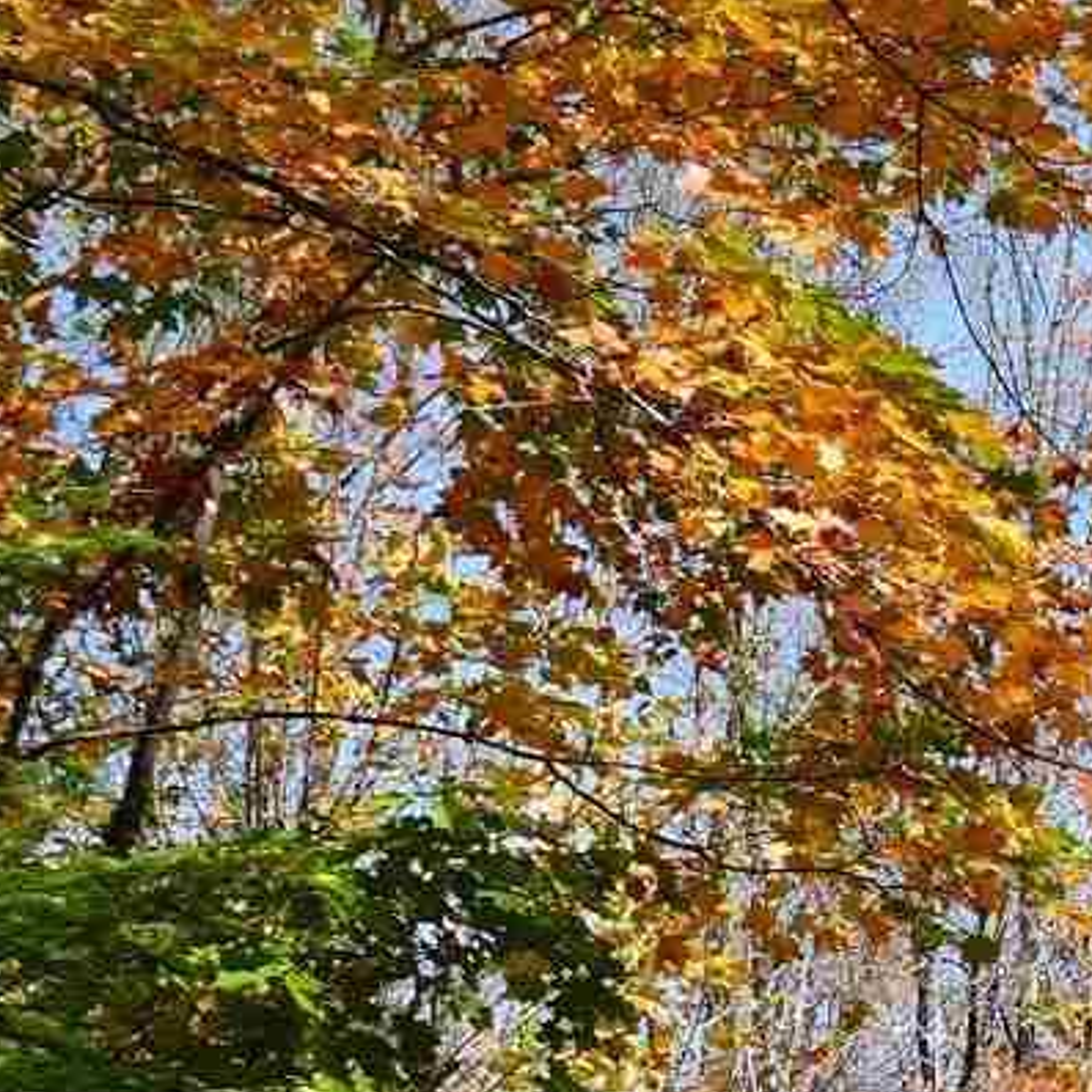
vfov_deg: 9.3
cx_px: 2344
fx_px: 6424
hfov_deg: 9.0
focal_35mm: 180
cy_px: 1994
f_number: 5
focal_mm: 28
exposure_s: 1/400
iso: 100
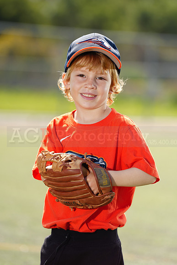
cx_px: 88
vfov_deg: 10.3
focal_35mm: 200
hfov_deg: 6.9
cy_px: 132
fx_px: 1474
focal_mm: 200
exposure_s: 1/250
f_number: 4
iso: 50
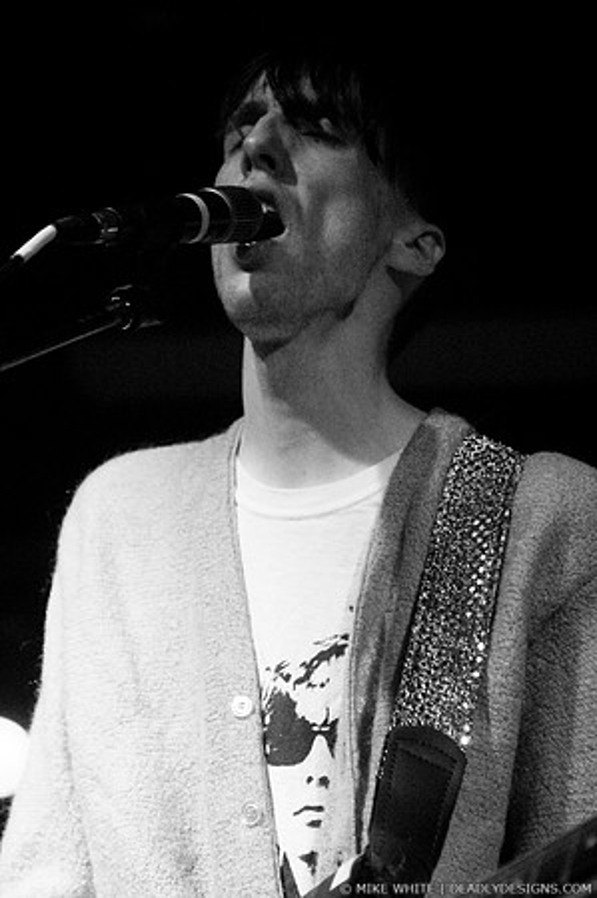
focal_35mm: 105
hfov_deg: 13.0
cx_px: 298
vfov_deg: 19.5
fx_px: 2618
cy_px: 449
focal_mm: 70
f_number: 2.8
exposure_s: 1/60
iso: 800
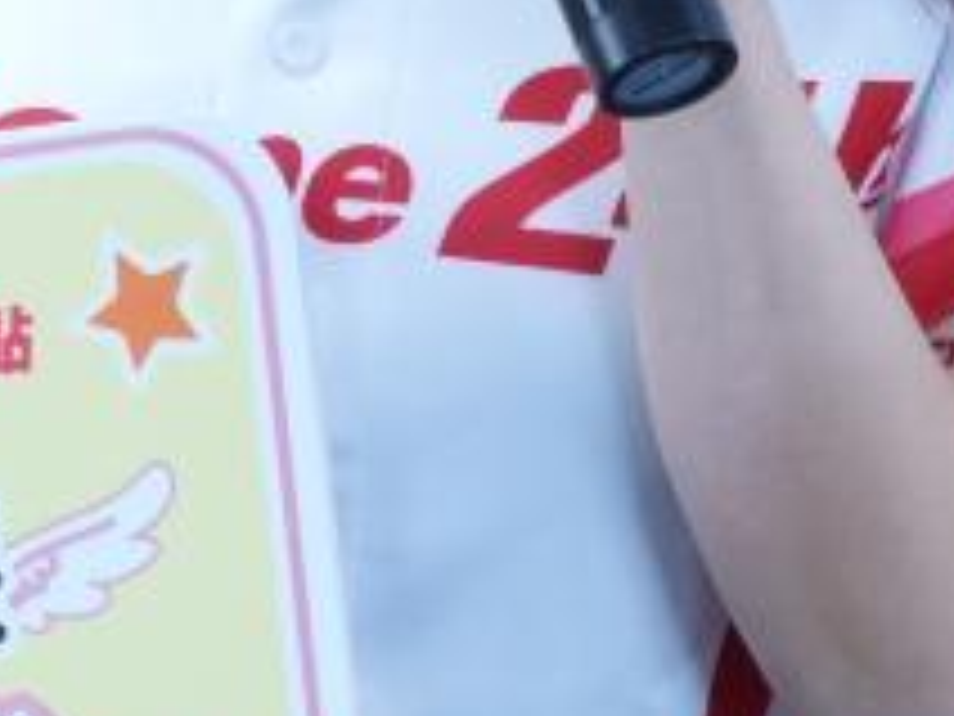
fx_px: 16177
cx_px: -814
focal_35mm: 587
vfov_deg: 2.5
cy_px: -160
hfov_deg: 3.4
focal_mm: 72
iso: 800
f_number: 5
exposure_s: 1/80
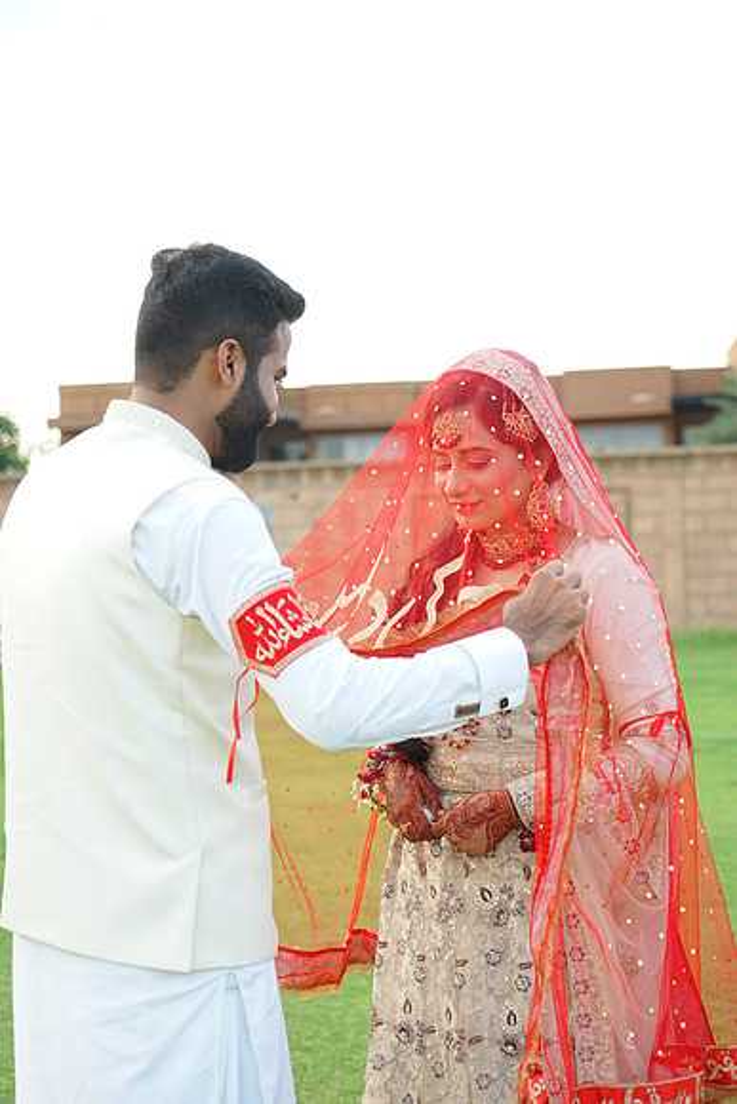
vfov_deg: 32.9
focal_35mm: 61
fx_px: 1872
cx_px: 368
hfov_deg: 22.3
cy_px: 552
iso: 320
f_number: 4
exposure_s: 1/200
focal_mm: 61
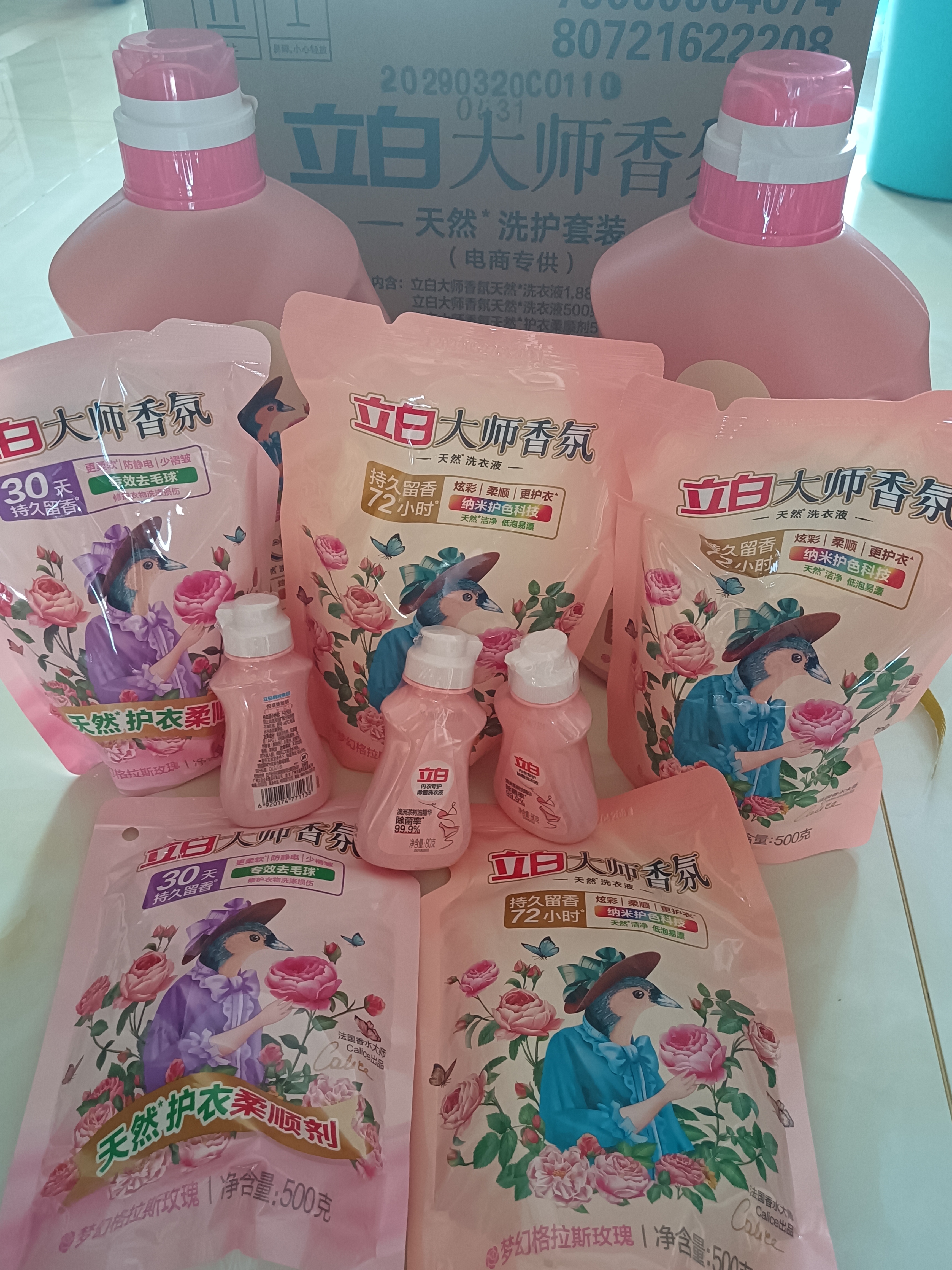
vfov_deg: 65.3
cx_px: 476
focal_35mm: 27
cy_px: 635
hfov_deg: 51.4
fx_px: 990
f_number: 1.9
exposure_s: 1/33.3
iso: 1315
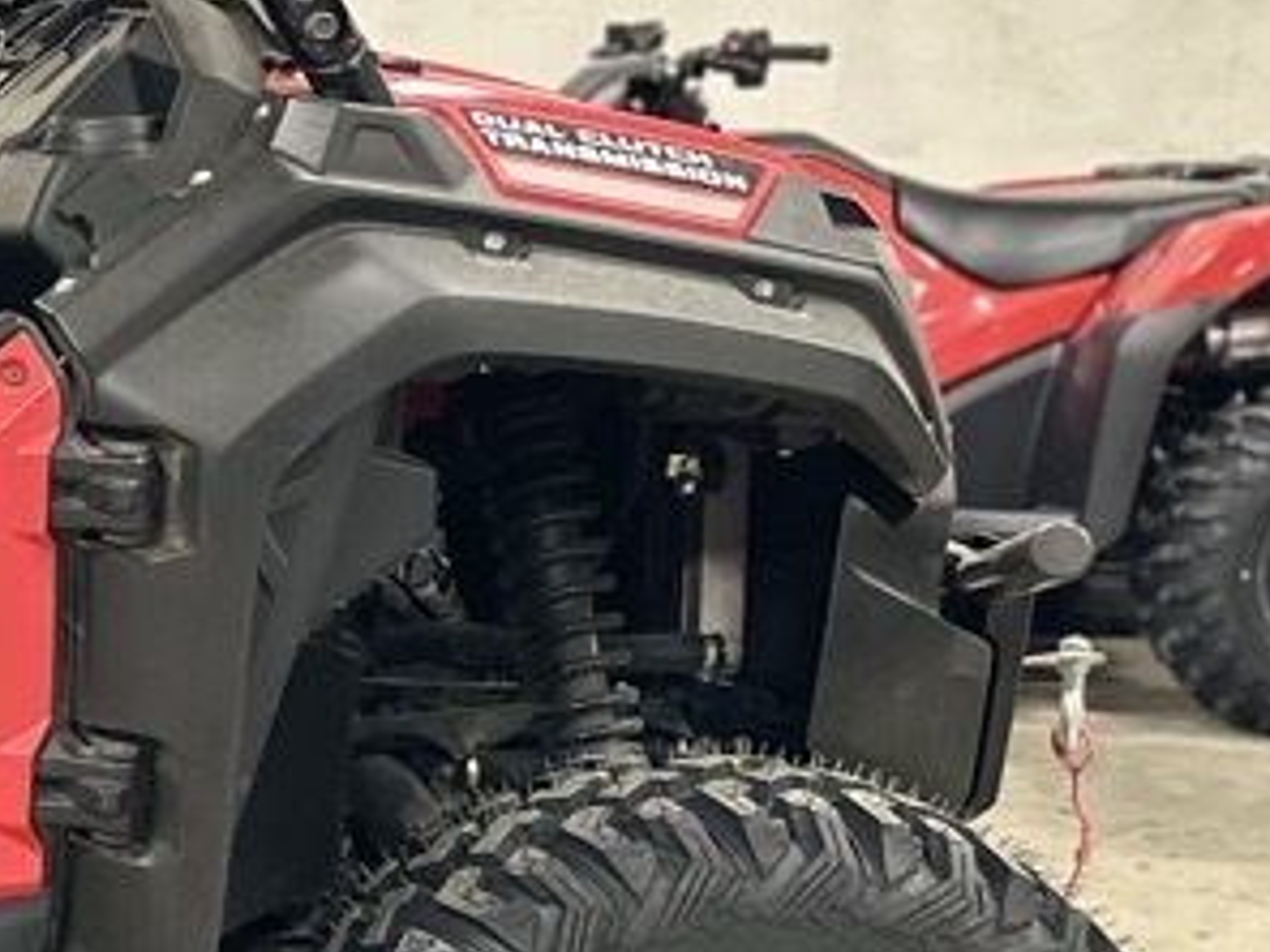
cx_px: -704
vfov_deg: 17.8
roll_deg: +0.1
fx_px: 3045
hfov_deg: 19.9
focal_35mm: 83
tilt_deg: -7.6
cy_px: 446
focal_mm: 6.86
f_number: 1.78
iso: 640
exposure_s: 1/40
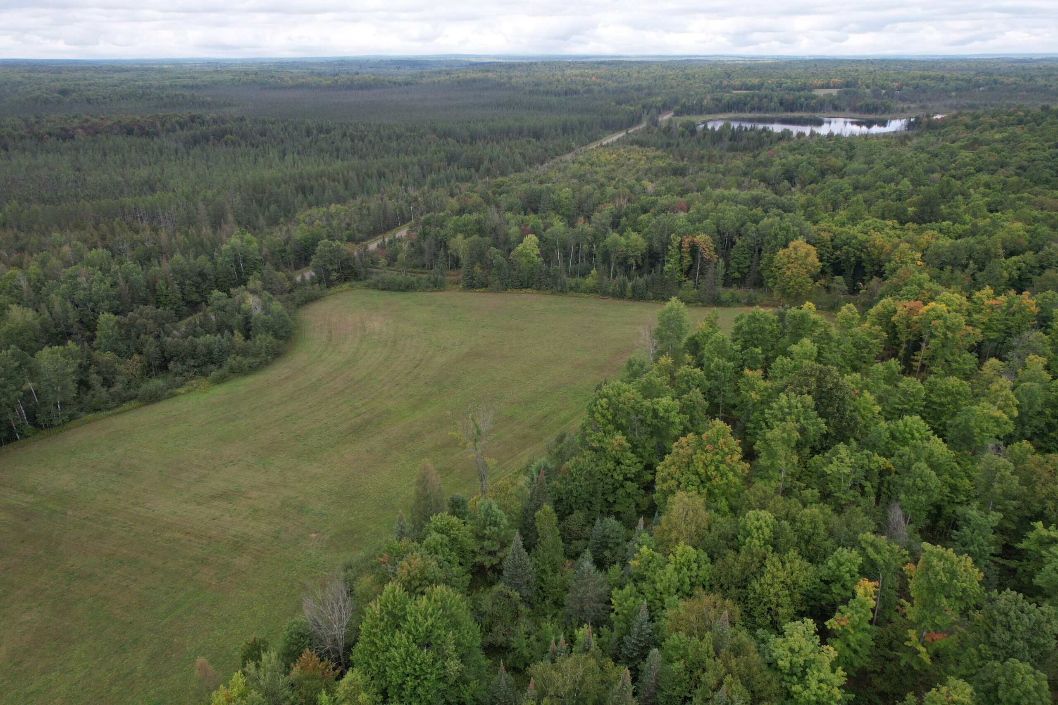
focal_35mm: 22
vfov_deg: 57.2
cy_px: 352
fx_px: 647
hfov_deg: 78.6
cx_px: 529
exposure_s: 1/800
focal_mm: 8.38
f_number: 2.8
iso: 130
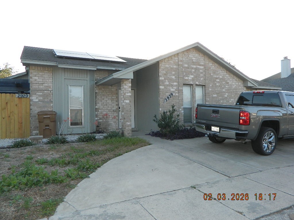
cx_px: 147
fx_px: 212
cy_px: 110
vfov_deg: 54.9
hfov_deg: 69.4
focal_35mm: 25
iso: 110
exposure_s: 1/320
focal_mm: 4.5
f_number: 3.1
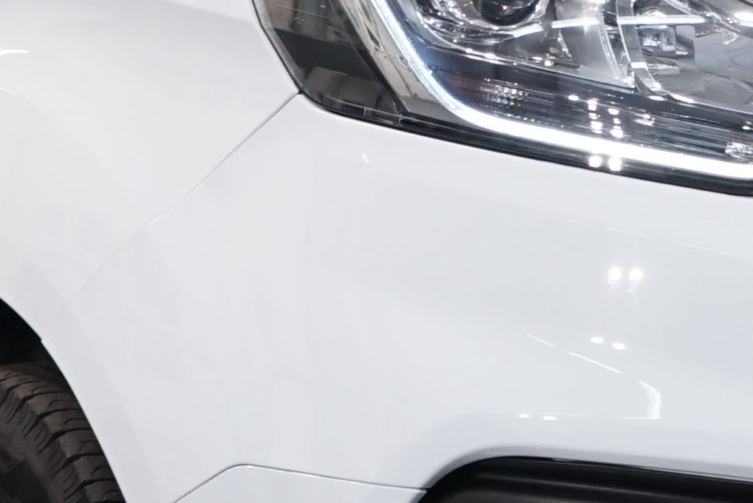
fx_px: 8620
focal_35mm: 412
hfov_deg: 5.0
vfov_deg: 3.3
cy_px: 44
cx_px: 536
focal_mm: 70
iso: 500
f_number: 5.6
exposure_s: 1/30
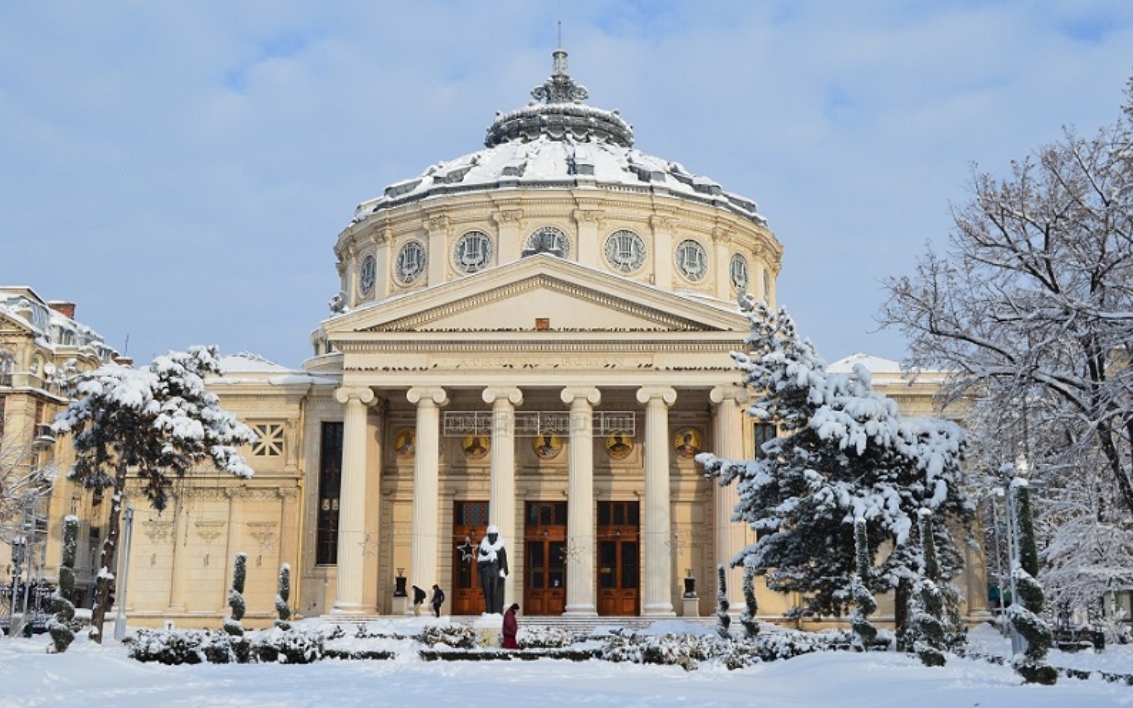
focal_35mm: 40
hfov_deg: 49.3
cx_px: 564
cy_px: 343
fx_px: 1235
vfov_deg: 32.0
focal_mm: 26
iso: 280
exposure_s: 1/500
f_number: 11
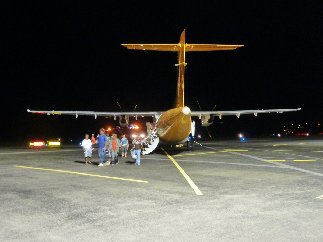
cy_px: 121
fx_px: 345
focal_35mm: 37
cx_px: 162
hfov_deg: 50.1
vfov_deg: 38.7
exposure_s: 1/2
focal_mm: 6.1
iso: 800
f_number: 3.6
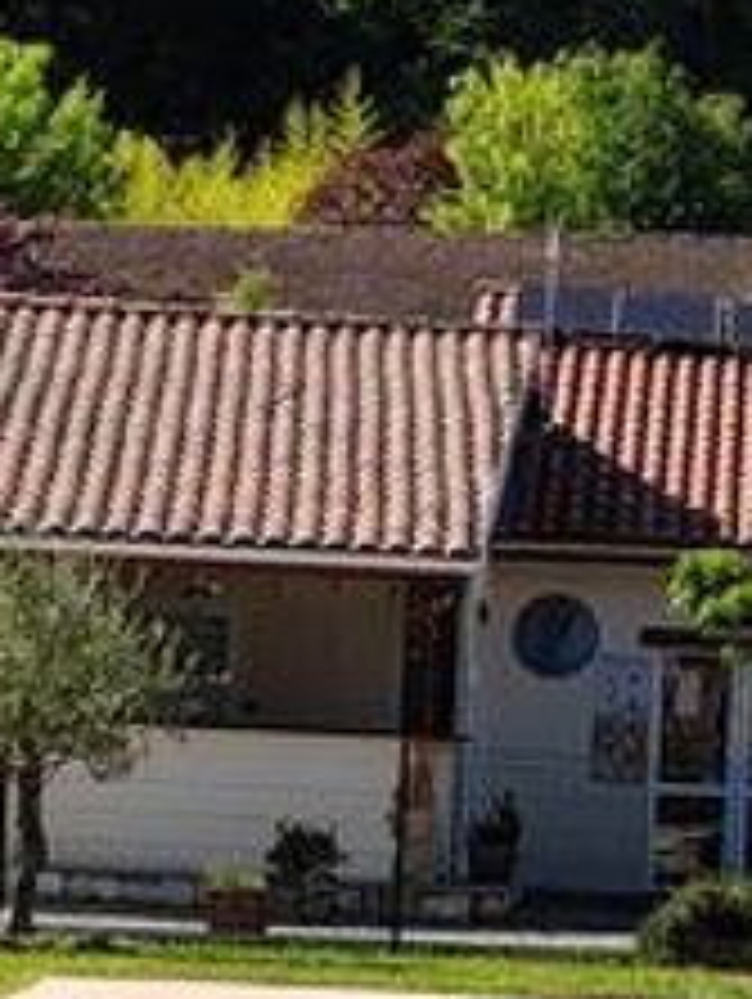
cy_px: 718
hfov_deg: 9.1
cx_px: 883
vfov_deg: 12.2
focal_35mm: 162
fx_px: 4683
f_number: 1.9
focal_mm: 5.52
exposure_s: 1/1700
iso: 100
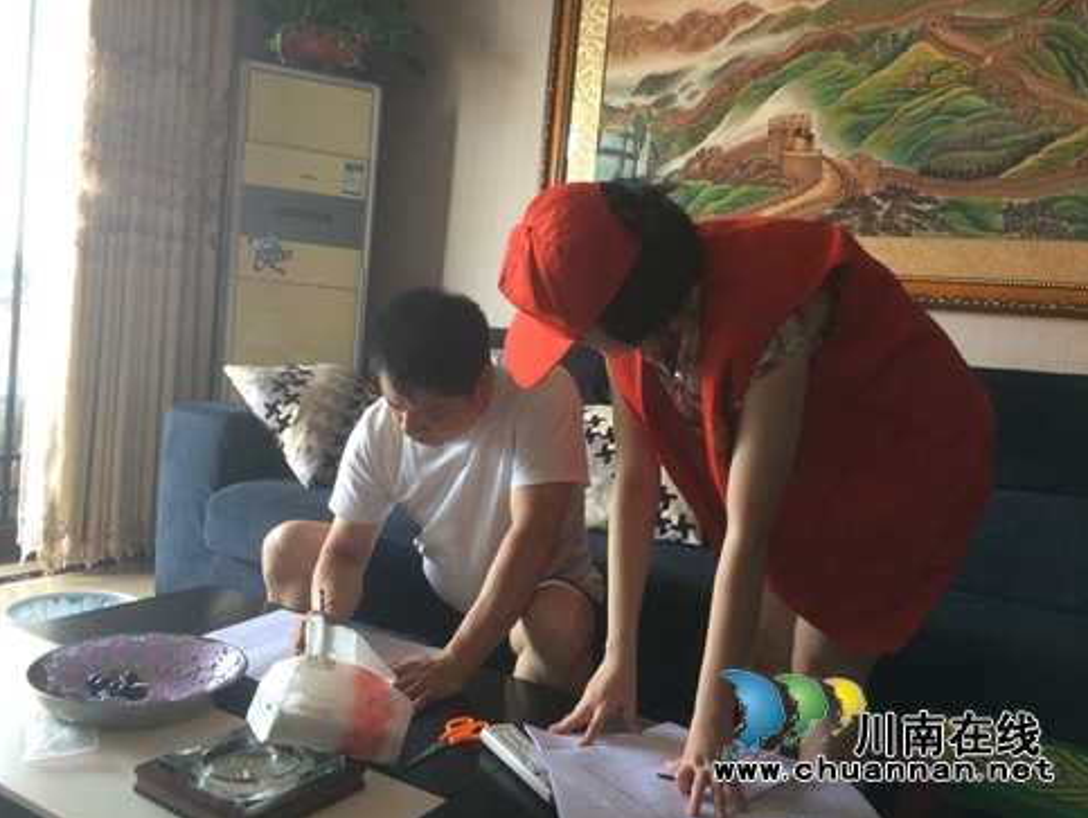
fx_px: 944
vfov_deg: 46.8
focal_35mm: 30
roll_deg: -5.9
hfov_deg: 59.9
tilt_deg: -5.3
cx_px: 556
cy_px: 402
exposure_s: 1/33
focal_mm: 4.15
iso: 80
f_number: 2.2
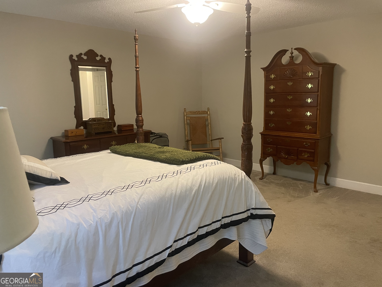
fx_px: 287
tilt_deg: -8.2
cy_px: 144
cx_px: 191
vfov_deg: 53.1
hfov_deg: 67.3
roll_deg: +1.4
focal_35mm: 26
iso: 500
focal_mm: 4.2
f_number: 1.6
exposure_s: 1/60
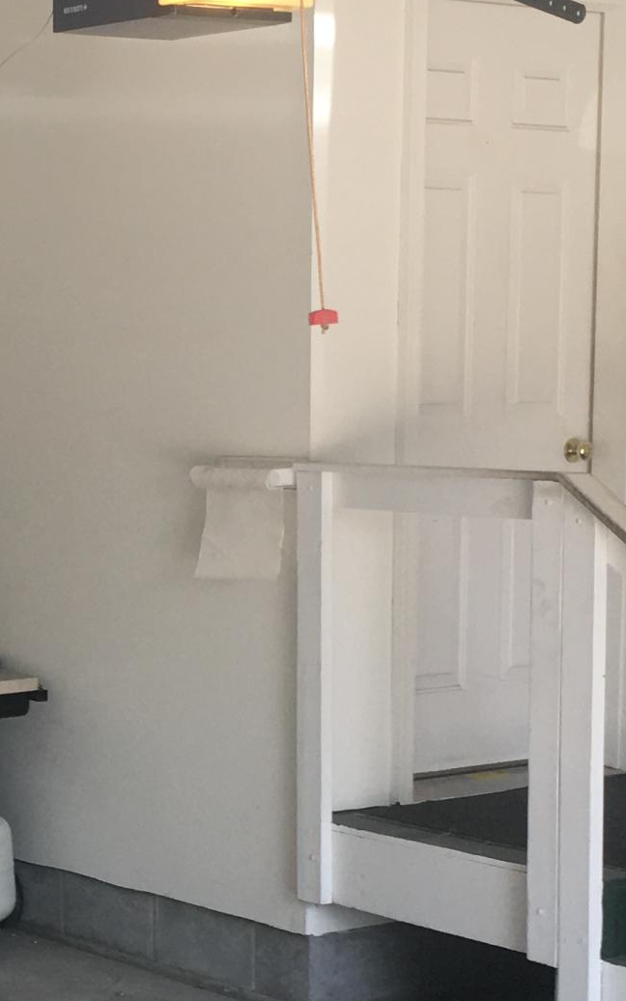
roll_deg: +0.7
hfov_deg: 14.2
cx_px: -144
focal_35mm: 89
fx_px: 2428
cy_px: 678
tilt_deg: -5.0
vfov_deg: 23.2
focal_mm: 4.15
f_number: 2.2
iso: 32
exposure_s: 1/120
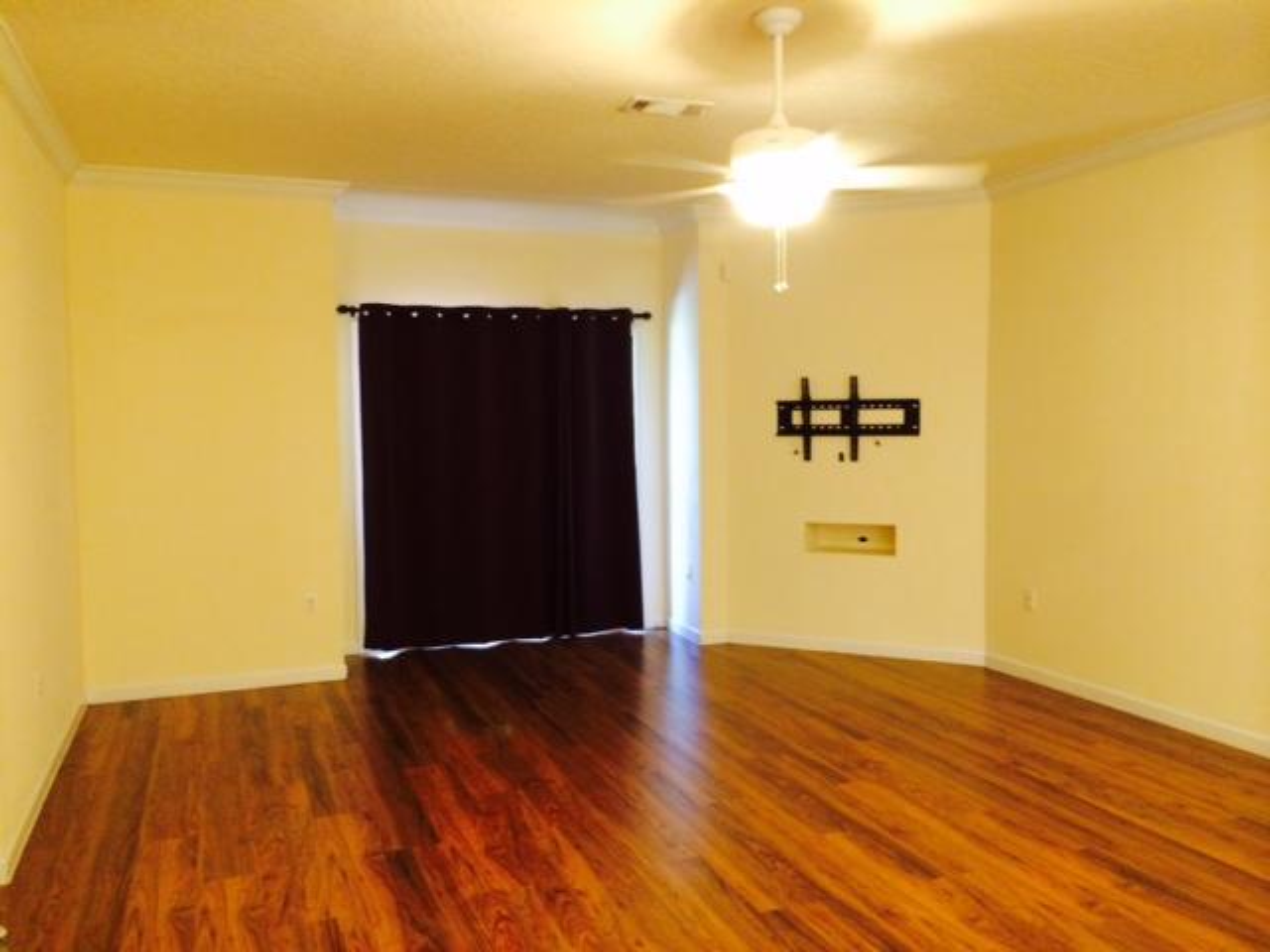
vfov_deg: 46.8
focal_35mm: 30
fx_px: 1101
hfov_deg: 60.0
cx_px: 635
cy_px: 476
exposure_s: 1/24
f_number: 2.2
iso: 320
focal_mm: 4.12
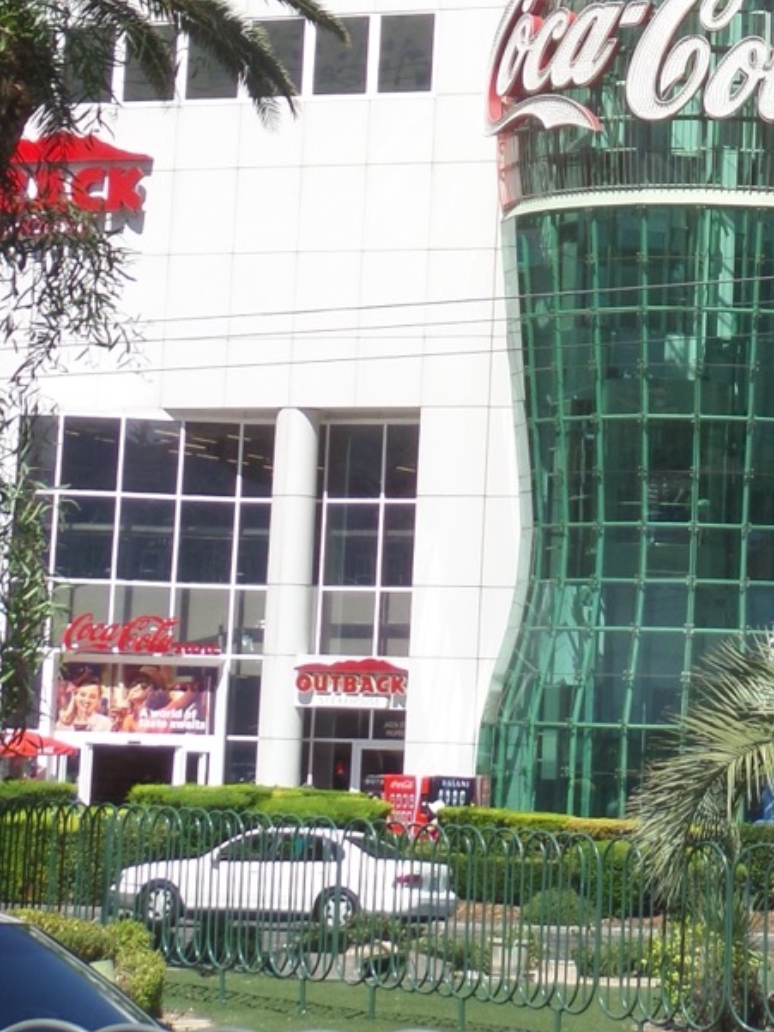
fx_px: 4202
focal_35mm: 141
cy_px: -76
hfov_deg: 10.4
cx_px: 810
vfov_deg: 13.7
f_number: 3.8
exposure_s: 1/750
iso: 100
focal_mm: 8.7
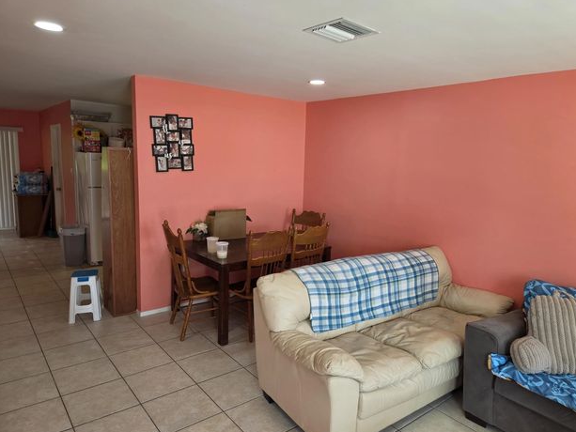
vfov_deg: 56.8
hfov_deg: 71.6
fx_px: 399
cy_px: 221
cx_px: 296
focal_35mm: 24
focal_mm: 5.4
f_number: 1.8
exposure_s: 1/120
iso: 100
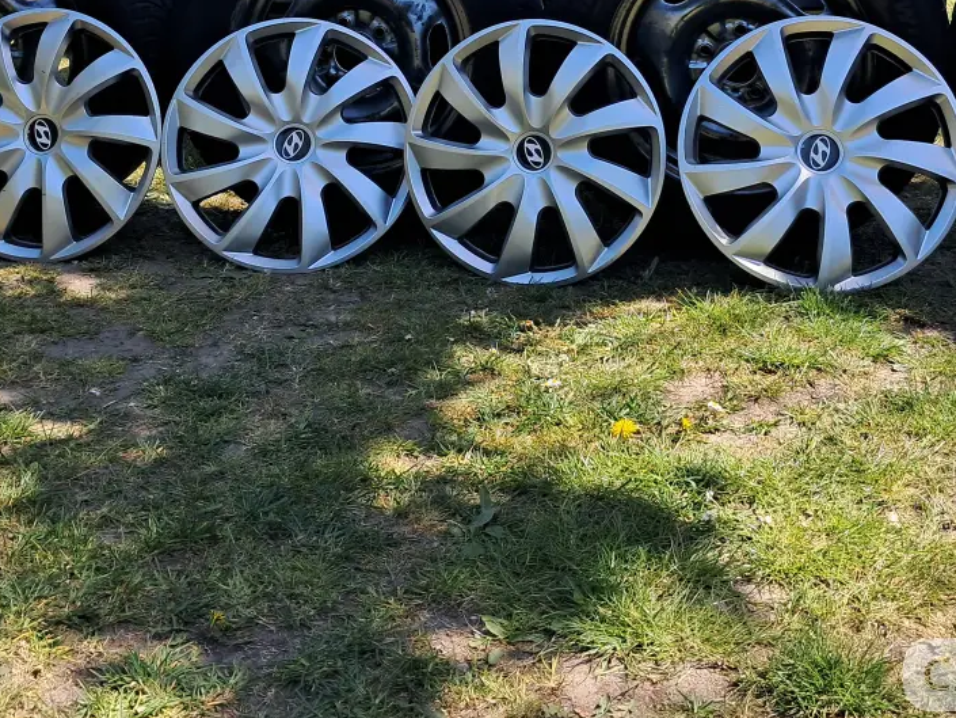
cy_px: 81
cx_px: 567
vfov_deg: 28.6
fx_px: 1353
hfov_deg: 38.8
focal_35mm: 49
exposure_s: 1/262
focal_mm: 4
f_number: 1.8
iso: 50
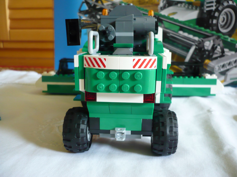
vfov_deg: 40.7
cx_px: 118
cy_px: 88
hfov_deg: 52.6
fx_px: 240
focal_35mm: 35
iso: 200
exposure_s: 1/30
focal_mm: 5.8
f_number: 2.8
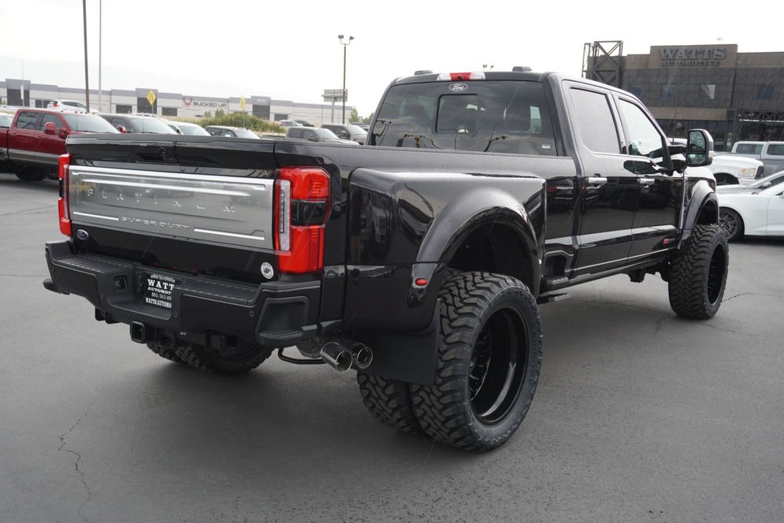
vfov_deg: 37.4
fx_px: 774
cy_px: 255
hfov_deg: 53.7
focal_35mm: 36
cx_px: 390
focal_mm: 23
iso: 100
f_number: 5
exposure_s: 1/80
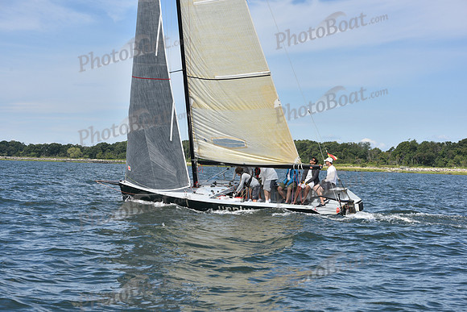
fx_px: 908
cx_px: 234
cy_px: 156
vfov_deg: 19.5
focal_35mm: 70
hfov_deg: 28.8
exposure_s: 1/1000
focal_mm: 70
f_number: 10
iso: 320
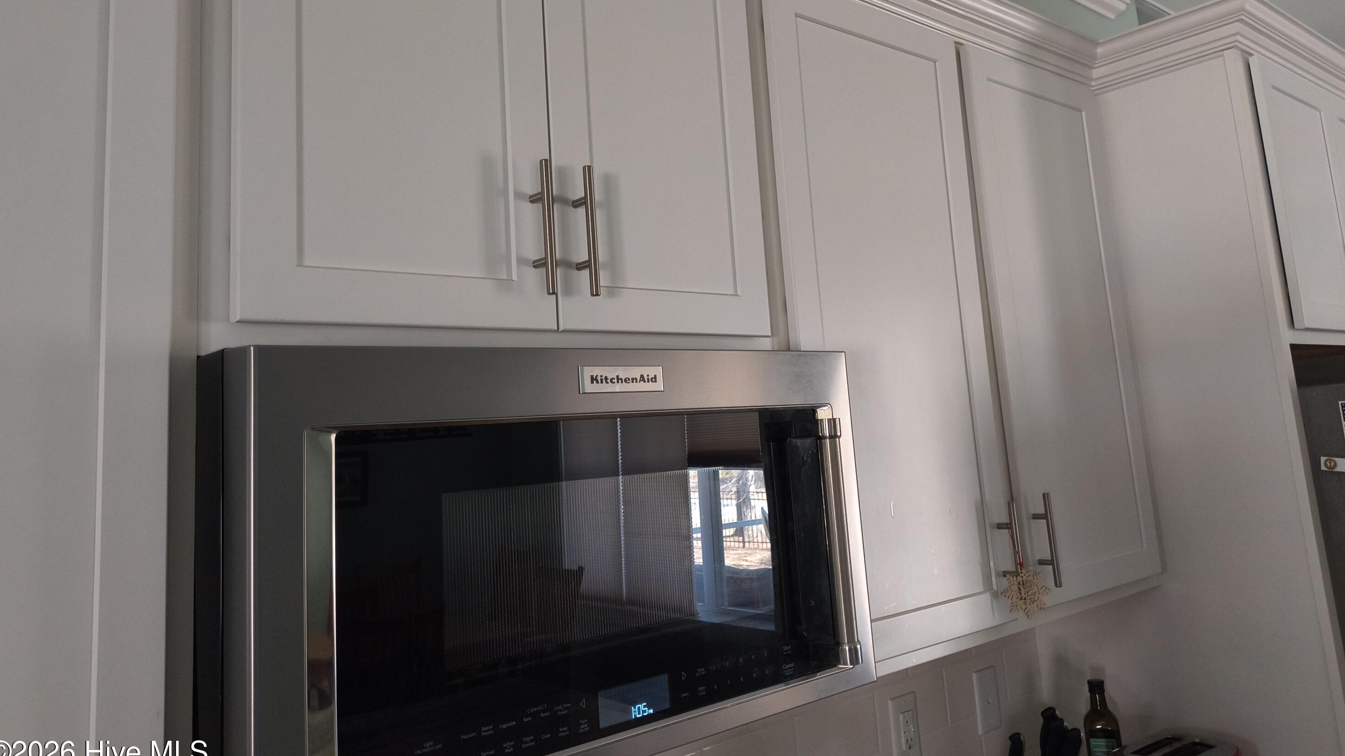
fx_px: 999
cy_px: 281
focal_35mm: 28
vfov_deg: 41.2
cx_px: 678
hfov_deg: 67.9
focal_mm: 4.68
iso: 1968
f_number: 1.7
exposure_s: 1/40
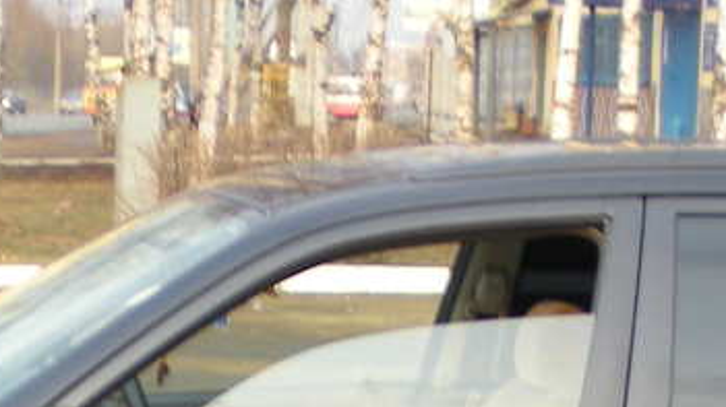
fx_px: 2905
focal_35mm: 151
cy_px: 609
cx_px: 399
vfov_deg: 7.9
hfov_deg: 14.2
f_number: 3.1
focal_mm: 6.3
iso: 91
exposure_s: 1/66.1
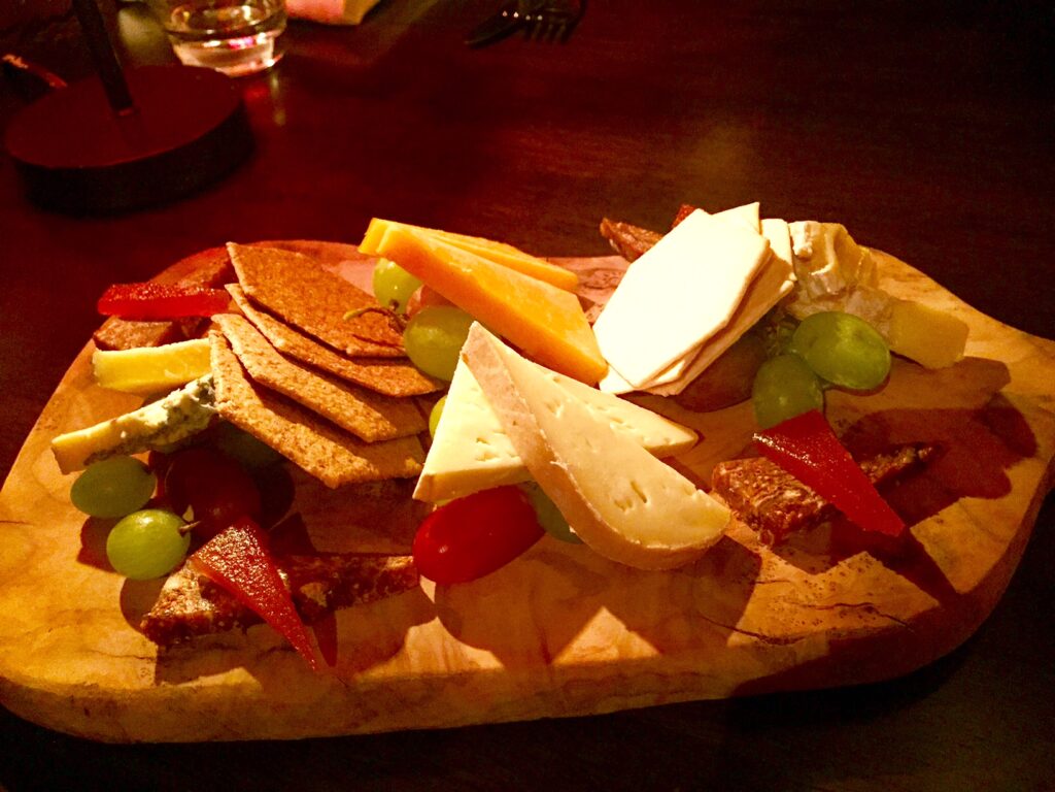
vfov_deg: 48.2
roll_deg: +3.2
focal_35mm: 29
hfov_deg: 61.7
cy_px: 396
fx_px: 884
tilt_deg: -42.4
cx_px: 528
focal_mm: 4.15
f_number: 2.2
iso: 320
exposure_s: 1/17
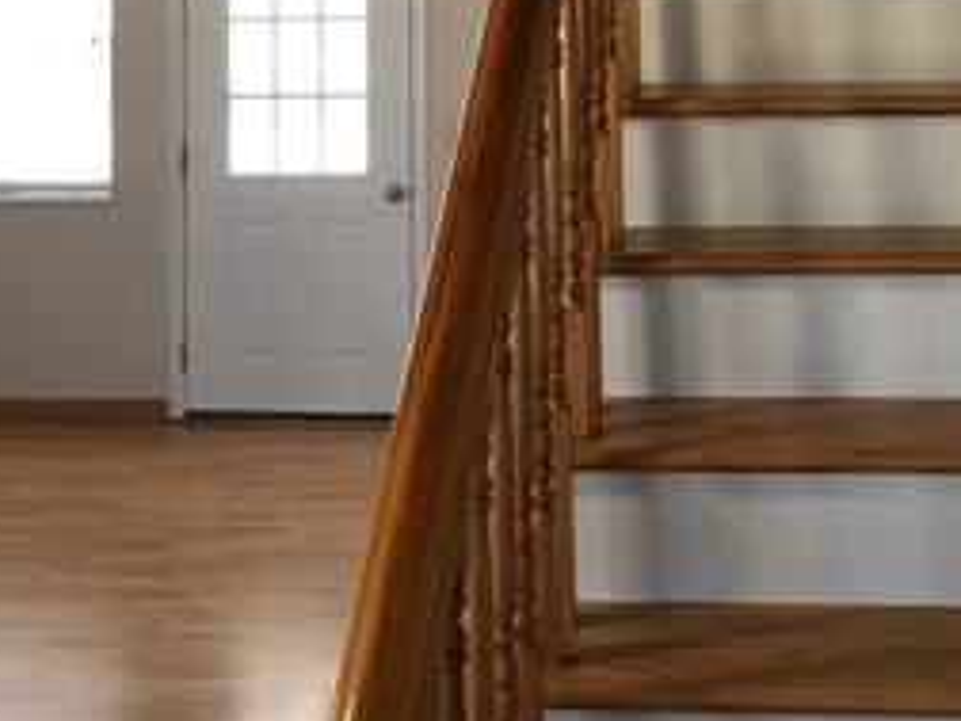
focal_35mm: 71
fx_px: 1971
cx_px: 641
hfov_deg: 27.2
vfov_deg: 19.6
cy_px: -114
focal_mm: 3.99
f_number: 1.8
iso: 40
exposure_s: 1/30
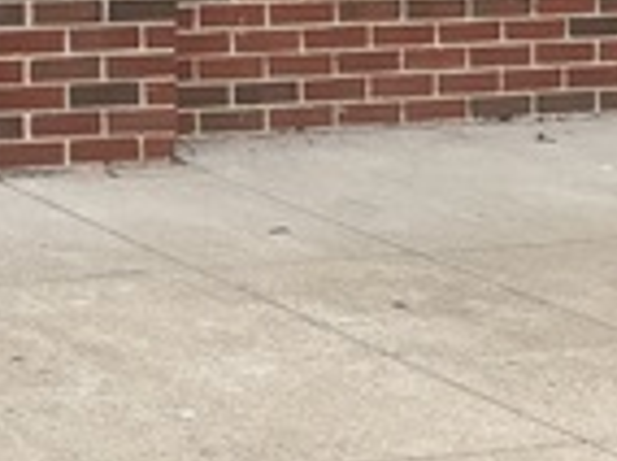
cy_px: -535
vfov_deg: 7.9
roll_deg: -0.1
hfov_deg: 11.0
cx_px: -213
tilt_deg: +4.5
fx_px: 3132
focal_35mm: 176
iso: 50
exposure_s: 1/515
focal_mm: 5.96
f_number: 1.6
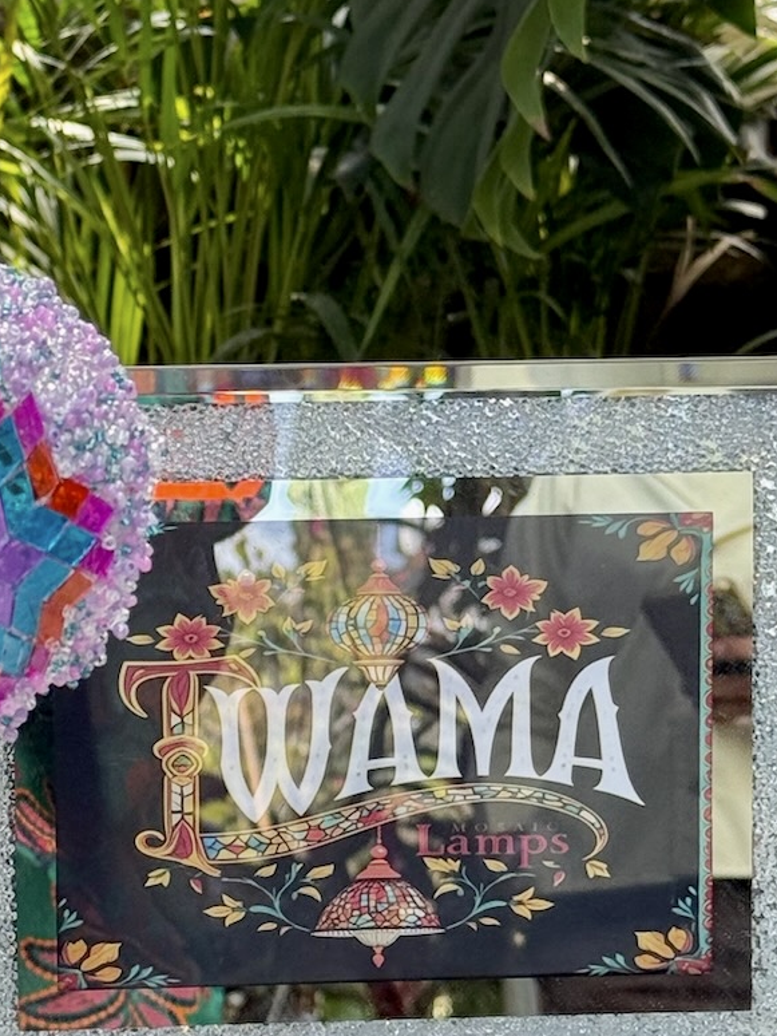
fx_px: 3799
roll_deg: -1.3
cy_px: 489
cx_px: 197
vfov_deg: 15.5
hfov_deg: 11.6
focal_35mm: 127
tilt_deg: -18.9
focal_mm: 6.76
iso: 80
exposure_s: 1/496
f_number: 1.78
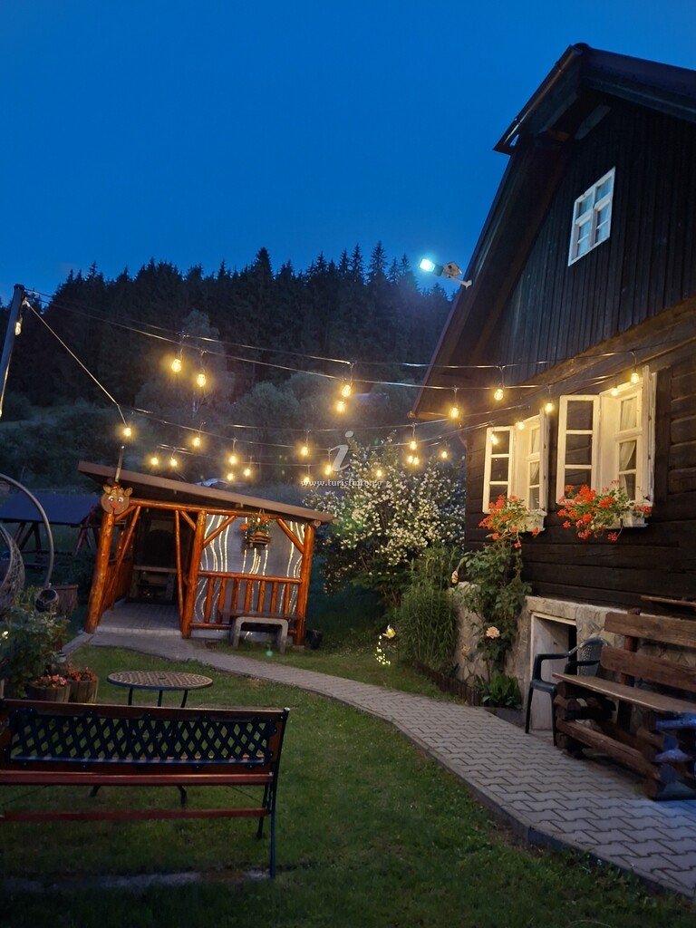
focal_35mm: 23
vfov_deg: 73.9
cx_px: 348
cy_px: 464
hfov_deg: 58.9
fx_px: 617
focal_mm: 5.54
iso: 1000
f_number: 1.8
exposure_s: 1/20
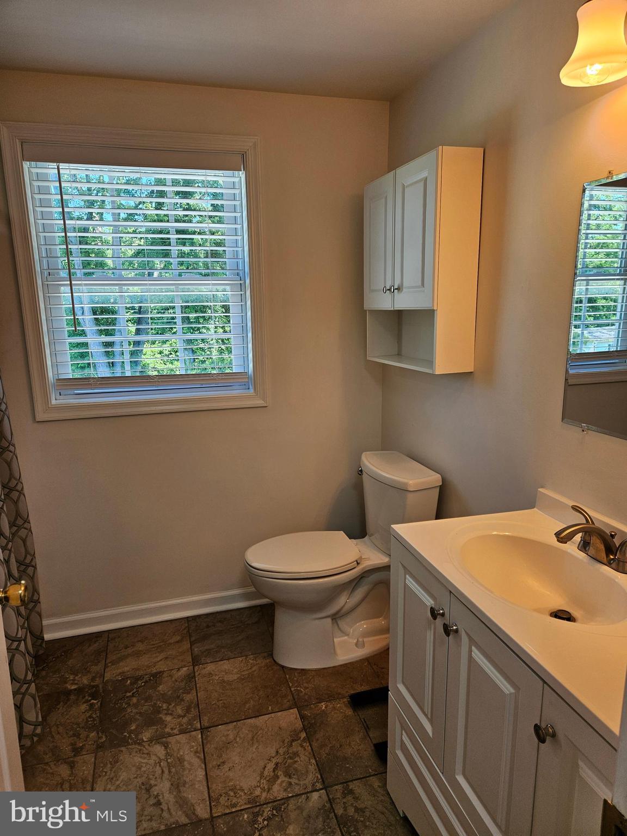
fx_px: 555
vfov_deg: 73.9
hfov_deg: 58.9
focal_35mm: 23
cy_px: 418
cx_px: 314
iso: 50
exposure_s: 1/120
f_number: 1.8
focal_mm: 5.4
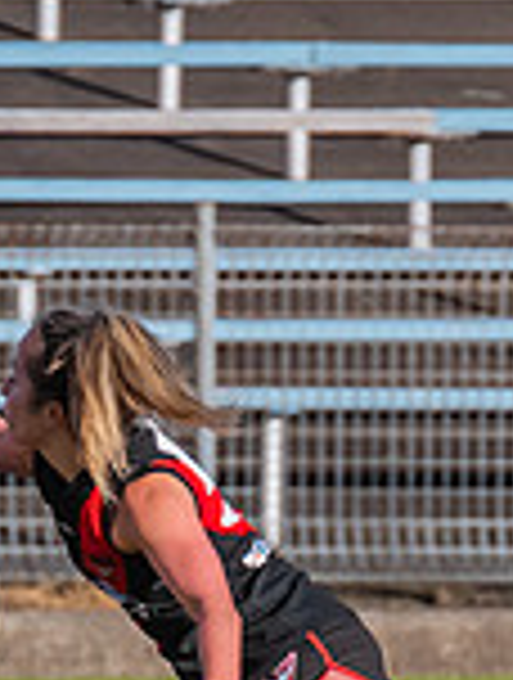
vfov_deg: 0.7
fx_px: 57534
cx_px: -30
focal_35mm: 2924
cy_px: 727
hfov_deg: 0.5
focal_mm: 420
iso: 800
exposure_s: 1/1250
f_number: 9
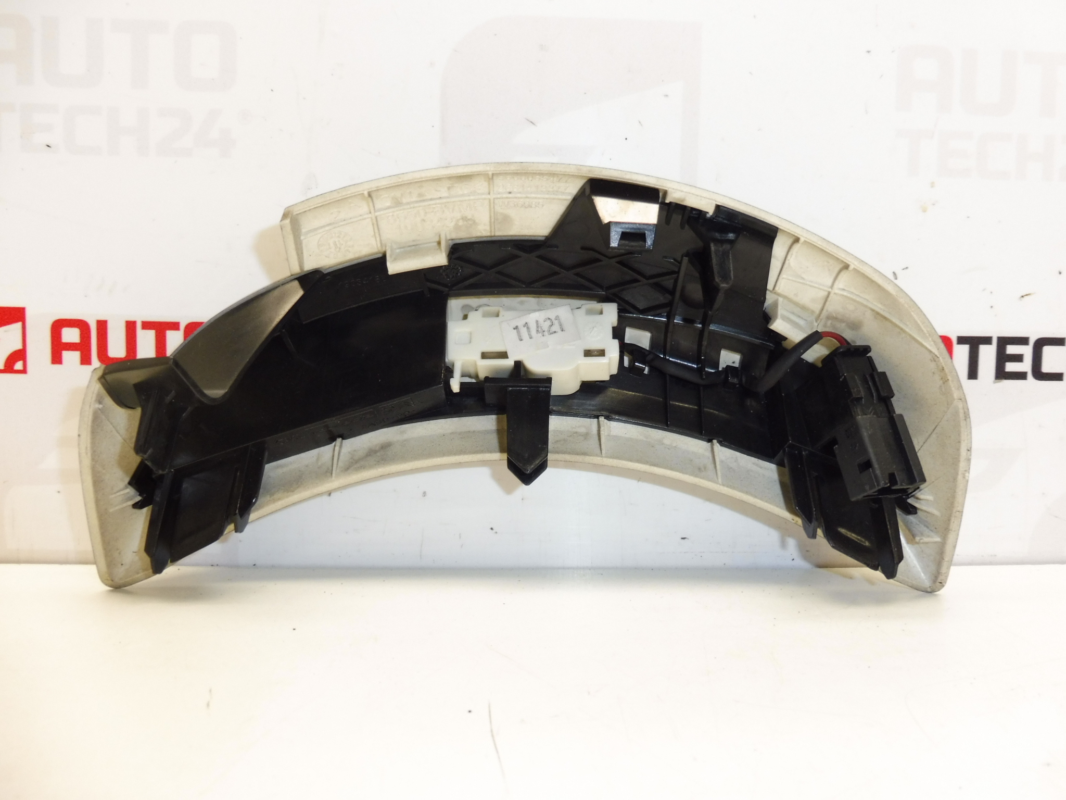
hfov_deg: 71.6
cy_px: 400
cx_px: 533
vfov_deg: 56.8
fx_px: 739
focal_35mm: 24
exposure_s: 1/60
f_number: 3.5
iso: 200
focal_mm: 4.3
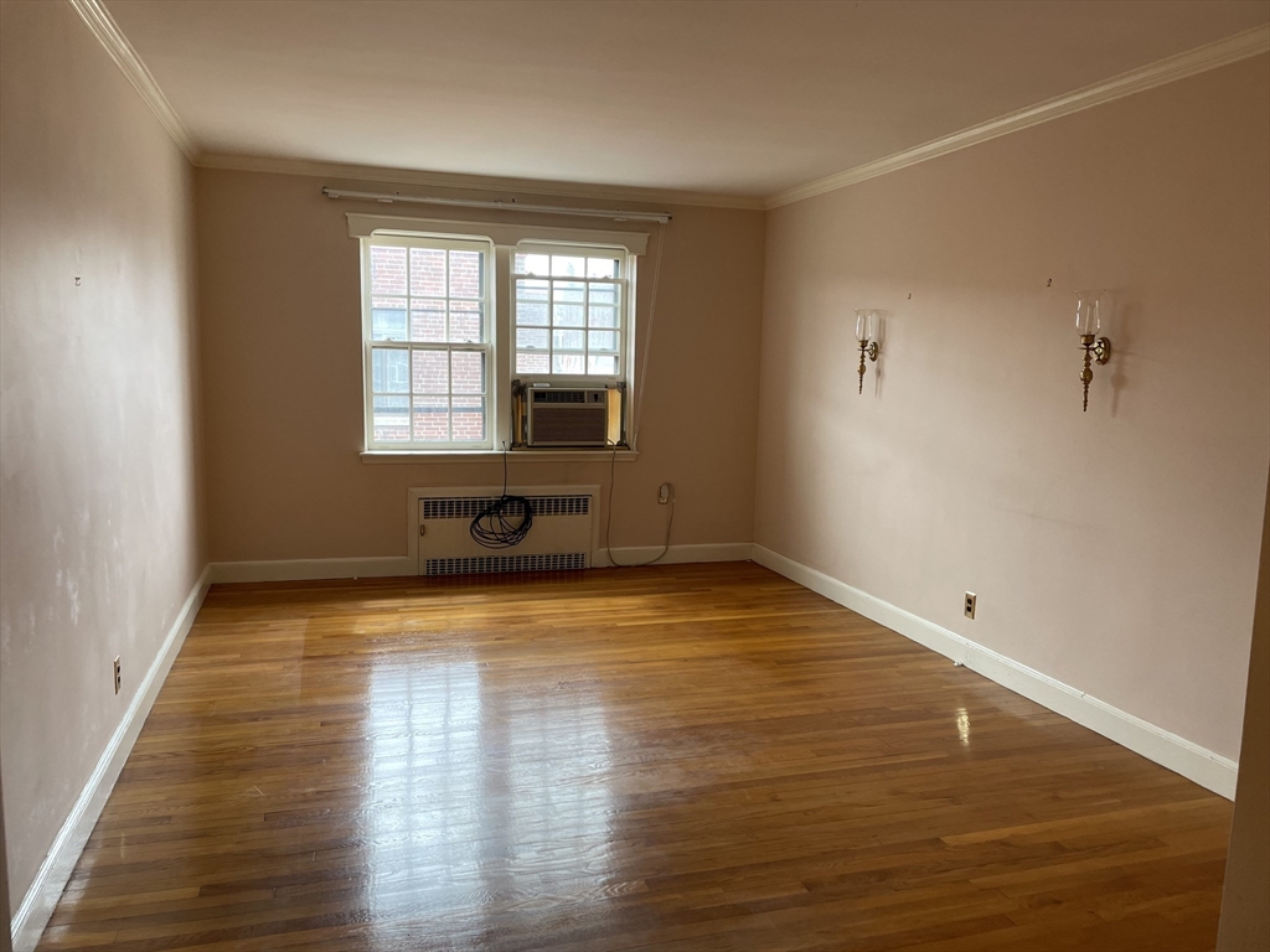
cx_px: 635
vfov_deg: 53.1
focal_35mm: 26
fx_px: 954
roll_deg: -0.9
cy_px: 476
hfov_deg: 67.3
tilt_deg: -6.3
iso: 64
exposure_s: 1/120
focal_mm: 4.2
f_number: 1.6
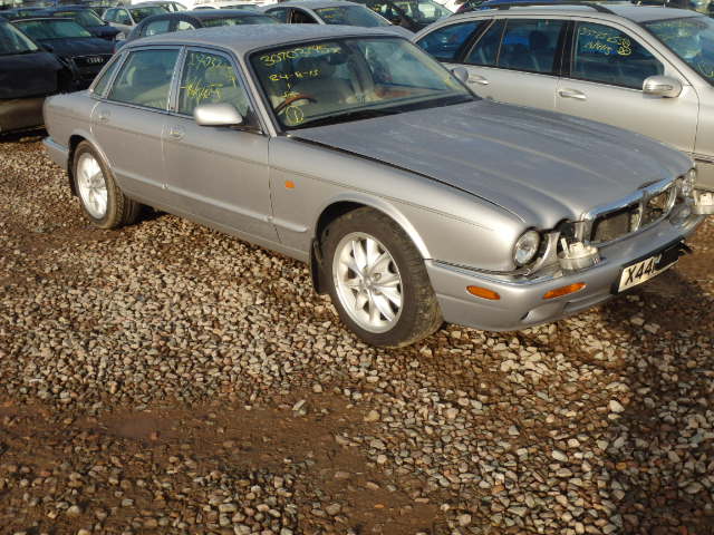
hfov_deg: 49.0
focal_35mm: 38
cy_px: 268
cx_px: 357
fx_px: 784
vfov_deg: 37.7
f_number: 4.6
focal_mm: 6.8
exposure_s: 1/640
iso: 125
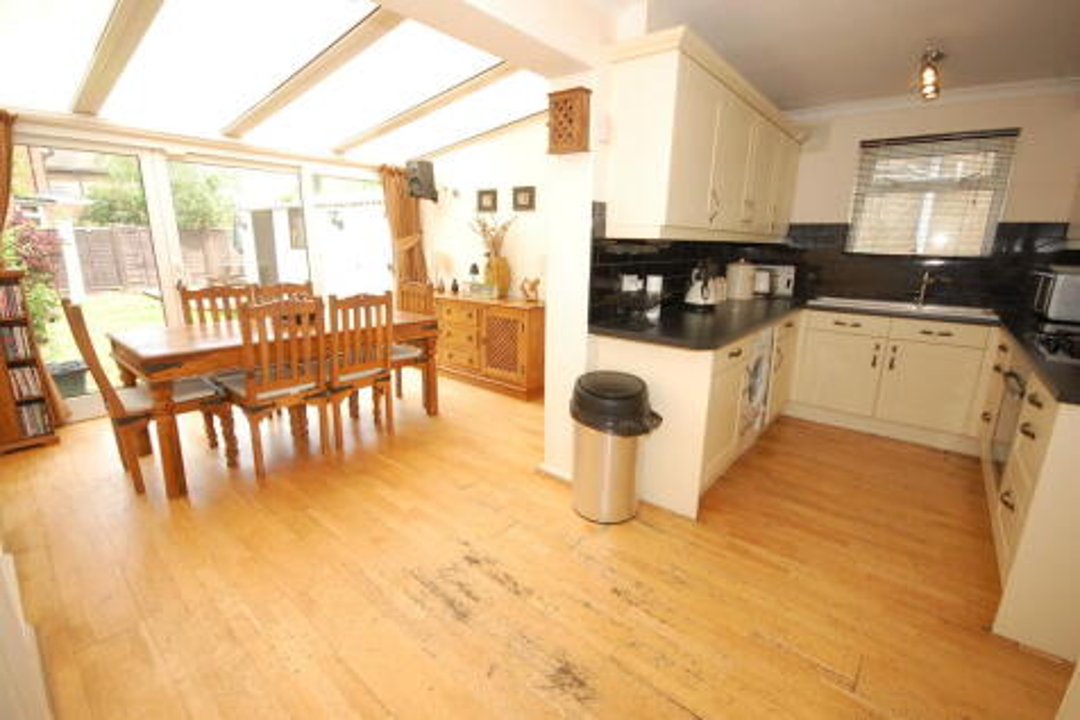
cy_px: 360
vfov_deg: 77.3
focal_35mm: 15
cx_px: 540
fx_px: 450
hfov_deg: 100.4
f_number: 5.6
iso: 400
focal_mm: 10
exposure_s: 1/125
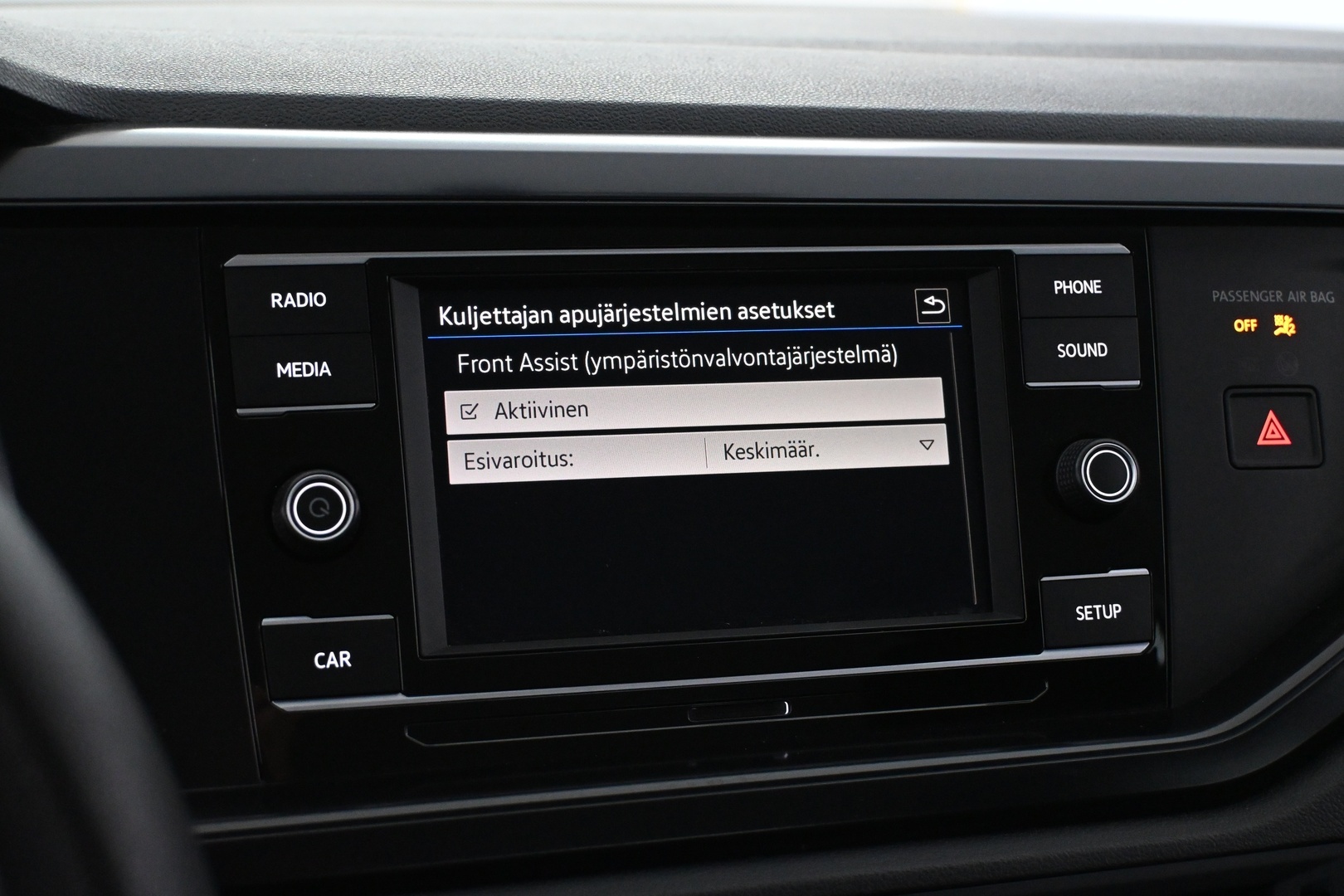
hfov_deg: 35.9
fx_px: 2072
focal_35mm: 56
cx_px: 672
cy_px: 448
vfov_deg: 24.4
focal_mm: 37
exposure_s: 1/60
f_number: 5.3
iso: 4500
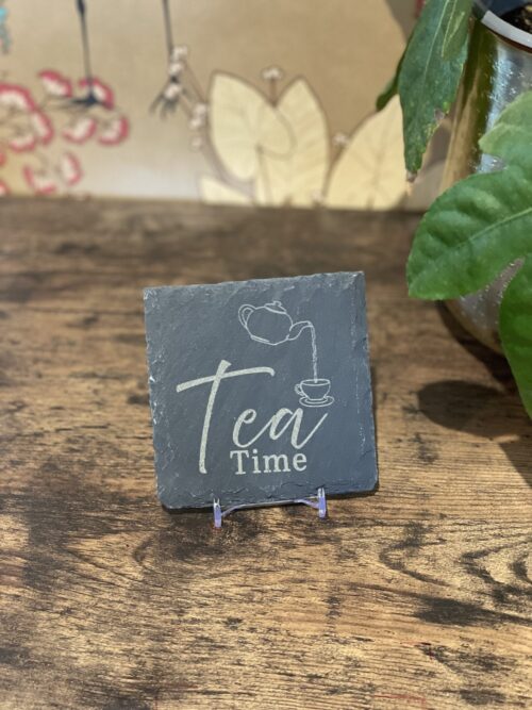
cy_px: 355
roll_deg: +2.2
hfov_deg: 28.0
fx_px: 1066
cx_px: 266
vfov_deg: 36.8
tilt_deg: -37.6
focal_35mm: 52
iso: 400
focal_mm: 6
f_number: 2
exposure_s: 1/33
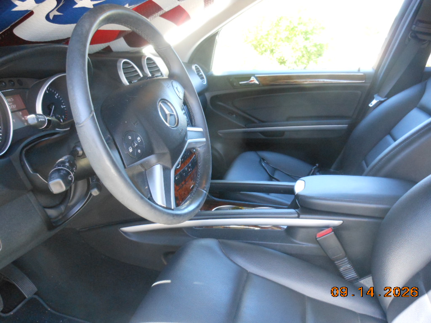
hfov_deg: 63.4
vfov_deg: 49.7
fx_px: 349
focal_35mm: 28
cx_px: 216
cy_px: 162
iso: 400
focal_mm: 5
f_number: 3.7
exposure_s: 1/60
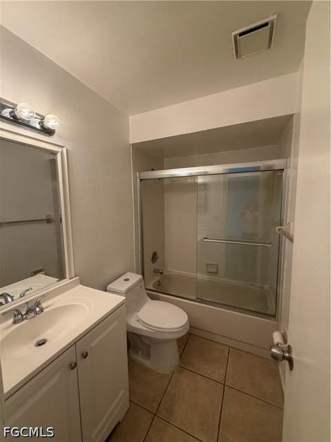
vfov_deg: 102.1
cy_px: 221
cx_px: 166
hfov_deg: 85.7
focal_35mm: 14
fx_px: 178
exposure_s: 1/120
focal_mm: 2.22
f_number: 2.2
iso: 160
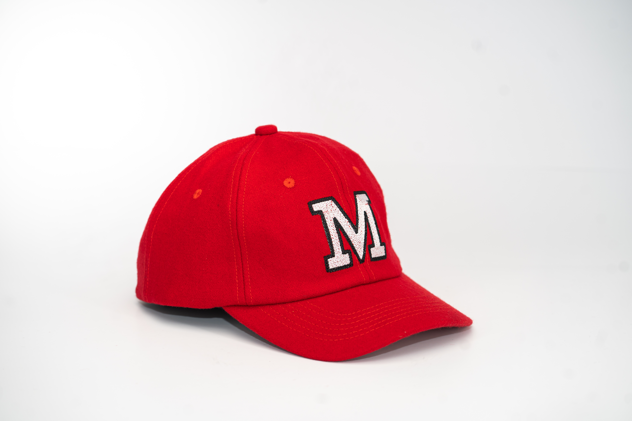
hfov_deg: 23.9
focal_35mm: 85
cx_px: 316
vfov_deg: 16.1
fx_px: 1492
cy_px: 210
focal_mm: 85
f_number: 5
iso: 160
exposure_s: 1/200
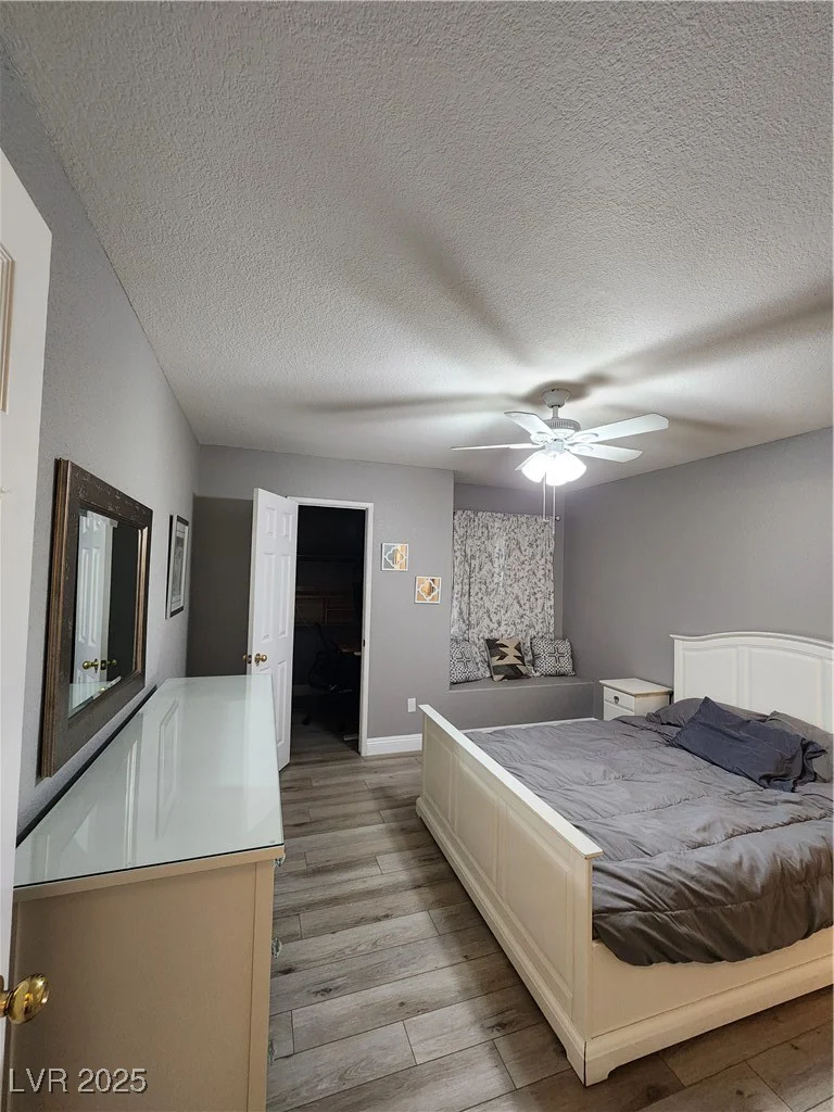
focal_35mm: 13
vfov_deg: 106.2
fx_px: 418
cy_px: 556
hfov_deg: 89.9
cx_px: 417
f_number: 2.2
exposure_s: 1/60
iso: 400
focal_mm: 2.2
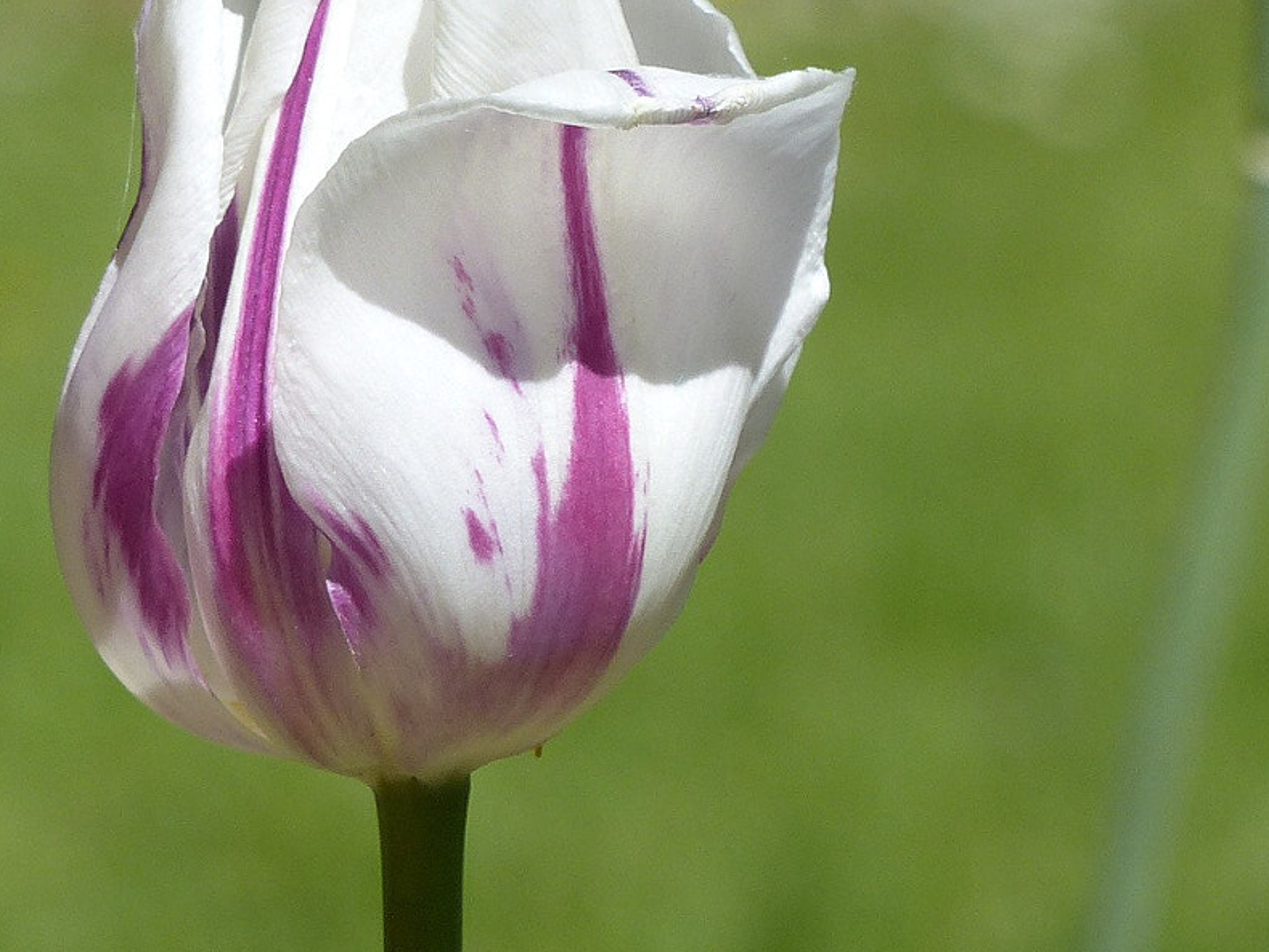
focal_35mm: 646
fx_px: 23689
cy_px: 316
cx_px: 1263
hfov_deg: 3.1
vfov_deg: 2.3
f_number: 4
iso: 100
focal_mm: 52.3
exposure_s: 1/1000
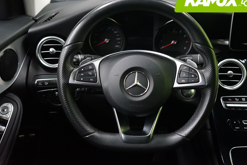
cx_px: 139
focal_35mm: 42
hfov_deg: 46.3
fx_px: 288
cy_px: 73
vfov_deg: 31.9
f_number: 4
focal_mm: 37
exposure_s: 1/50
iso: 6400
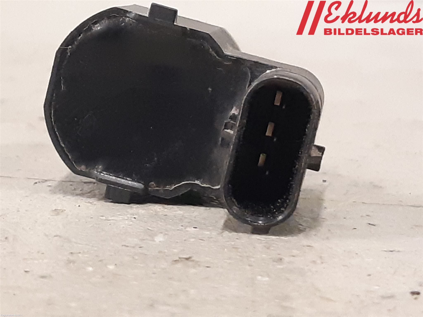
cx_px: 212
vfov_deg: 53.1
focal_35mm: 26
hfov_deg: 67.3
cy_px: 158
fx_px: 318
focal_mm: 3.93
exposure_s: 1/50
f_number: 1.7
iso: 320
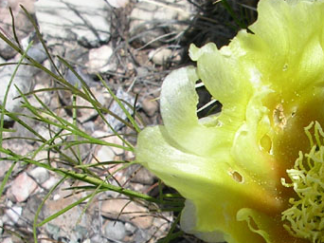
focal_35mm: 89
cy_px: 234
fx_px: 832
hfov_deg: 21.5
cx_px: 292
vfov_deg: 16.3
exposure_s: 1/350
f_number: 5.6
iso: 50
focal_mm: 5.8
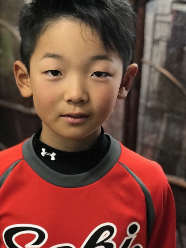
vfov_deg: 25.5
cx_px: 77
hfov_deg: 19.4
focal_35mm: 76
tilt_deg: -15.1
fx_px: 544
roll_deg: -1.6
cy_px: 83
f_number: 2.8
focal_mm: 6.6
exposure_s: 1/60
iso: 400
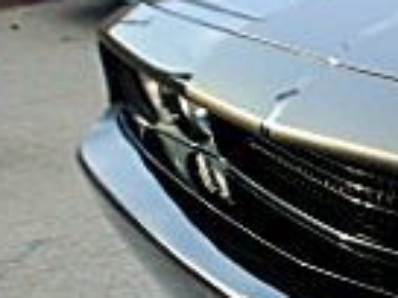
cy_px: 242
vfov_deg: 12.1
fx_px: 1403
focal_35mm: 122
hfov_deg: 13.0
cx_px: 898
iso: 64
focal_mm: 4.65
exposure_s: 1/80
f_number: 2.6
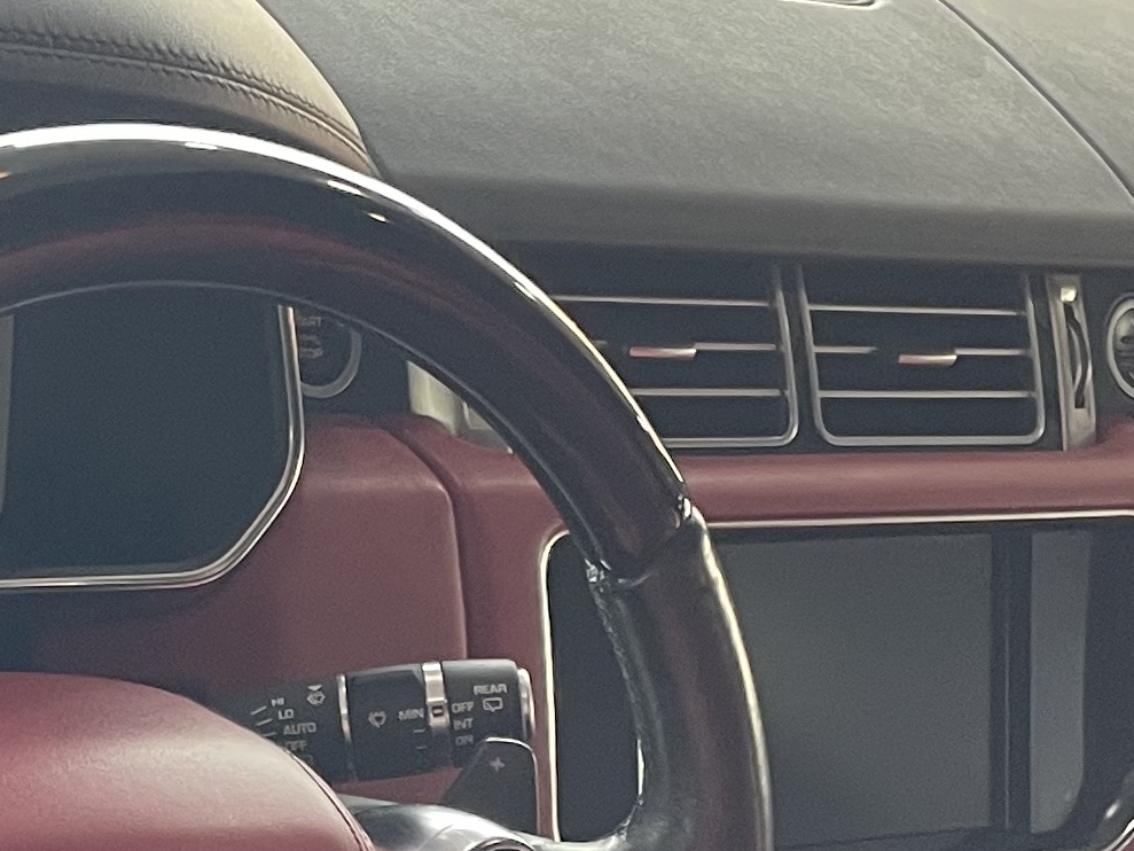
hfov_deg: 18.5
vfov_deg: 13.4
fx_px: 3473
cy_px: 1150
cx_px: 323
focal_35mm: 106
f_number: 1.6
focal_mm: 4.2
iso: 160
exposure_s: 1/60
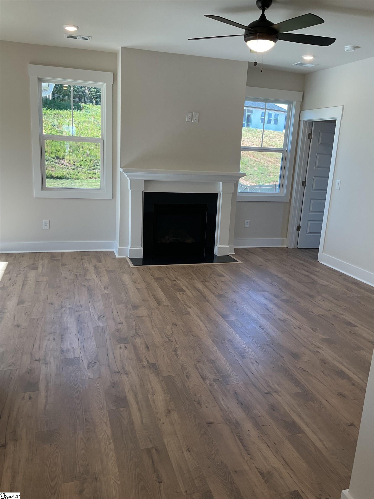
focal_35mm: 29
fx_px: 418
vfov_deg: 61.7
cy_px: 250
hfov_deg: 48.2
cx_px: 187
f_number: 1.8
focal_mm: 3
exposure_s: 1/120
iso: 32
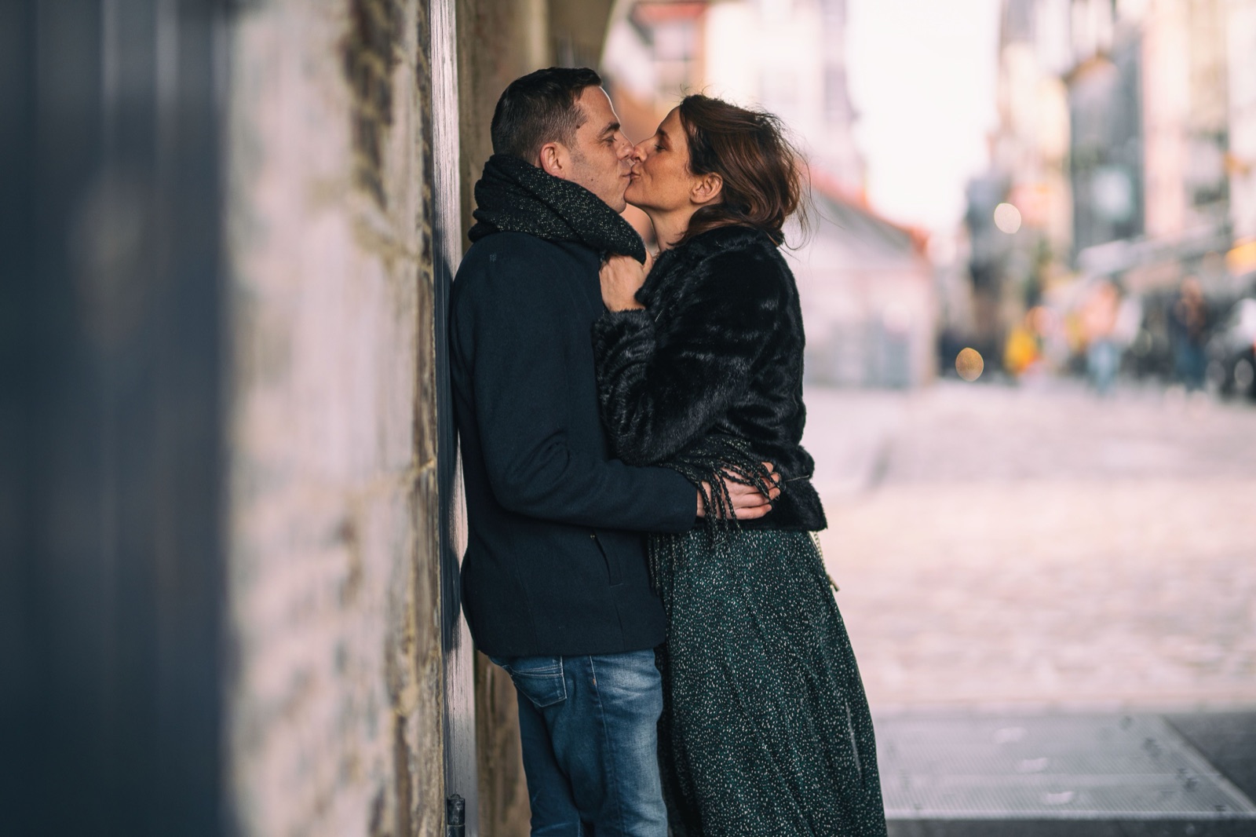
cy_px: 418
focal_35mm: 85
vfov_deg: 16.1
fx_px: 2965
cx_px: 628
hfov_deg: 23.9
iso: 125
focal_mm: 85
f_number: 1.4
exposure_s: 1/1250
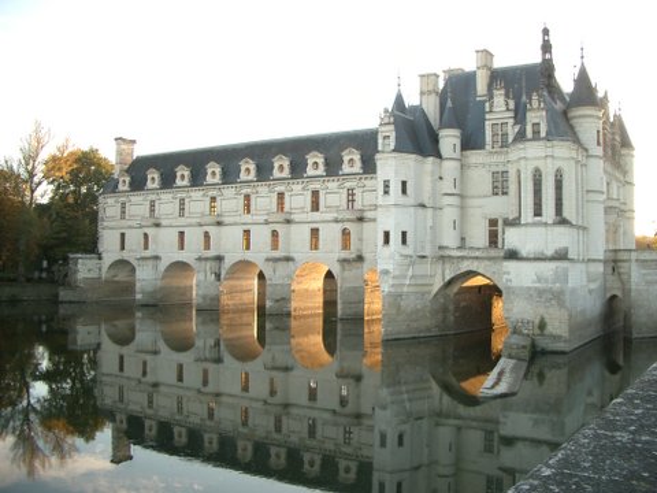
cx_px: 328
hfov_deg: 52.6
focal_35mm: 35
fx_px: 664
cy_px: 246
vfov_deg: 40.7
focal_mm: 5.8
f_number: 2.6
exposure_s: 1/100
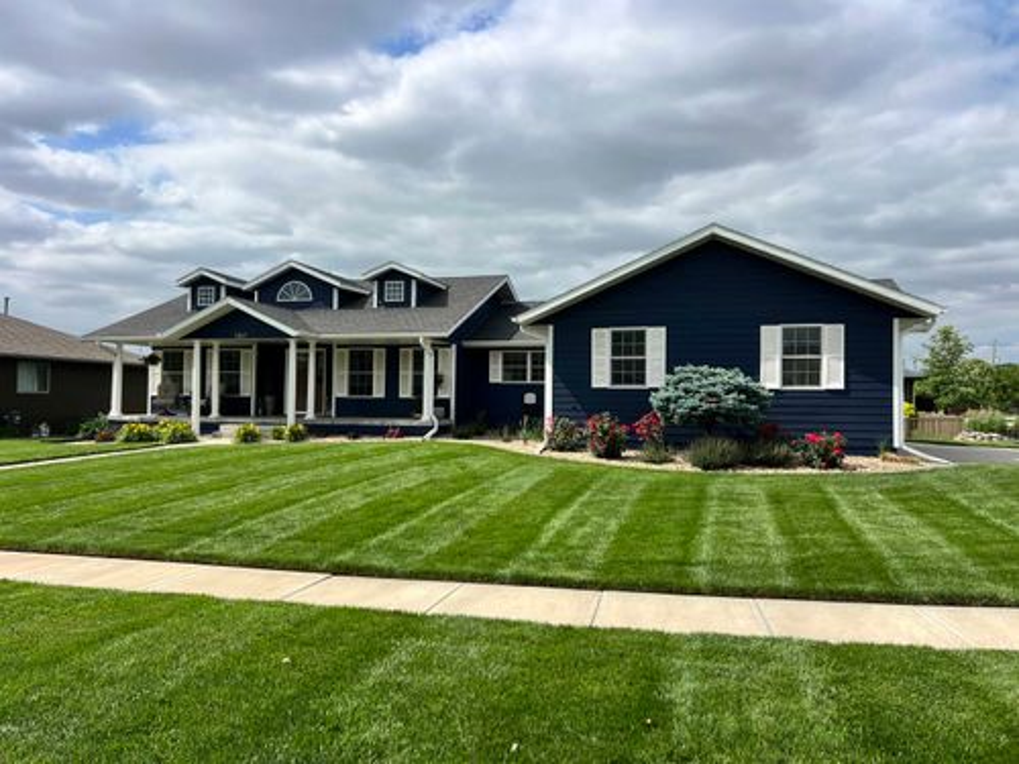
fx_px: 765
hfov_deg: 67.3
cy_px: 382
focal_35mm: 26
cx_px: 510
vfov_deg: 53.1
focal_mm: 5.7
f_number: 1.5
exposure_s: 1/5882
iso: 50
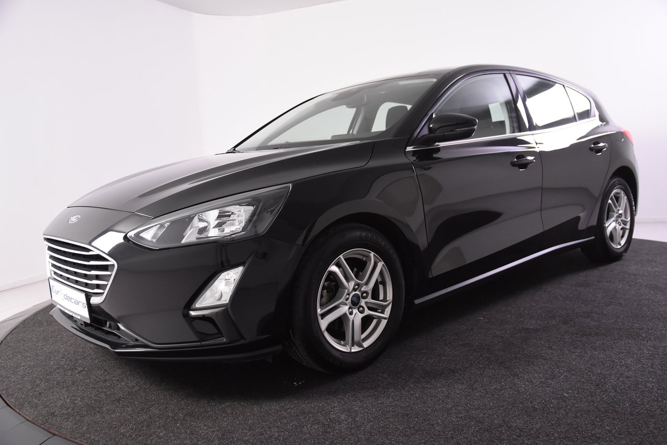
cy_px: 222
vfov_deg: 40.0
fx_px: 611
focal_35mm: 33
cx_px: 334
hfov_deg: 57.2
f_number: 4
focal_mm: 22
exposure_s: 1/60
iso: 1600
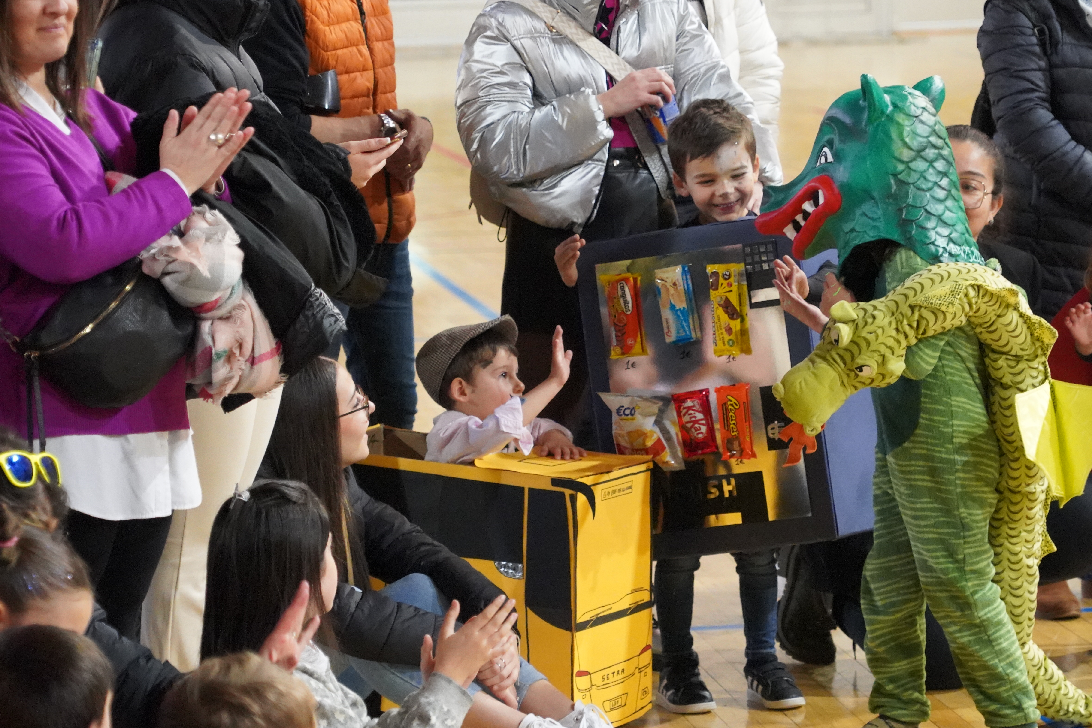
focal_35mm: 170
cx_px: 614
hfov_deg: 12.1
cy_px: 434
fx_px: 5156
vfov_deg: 8.1
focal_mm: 134
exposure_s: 1/100
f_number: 6.3
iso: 12800
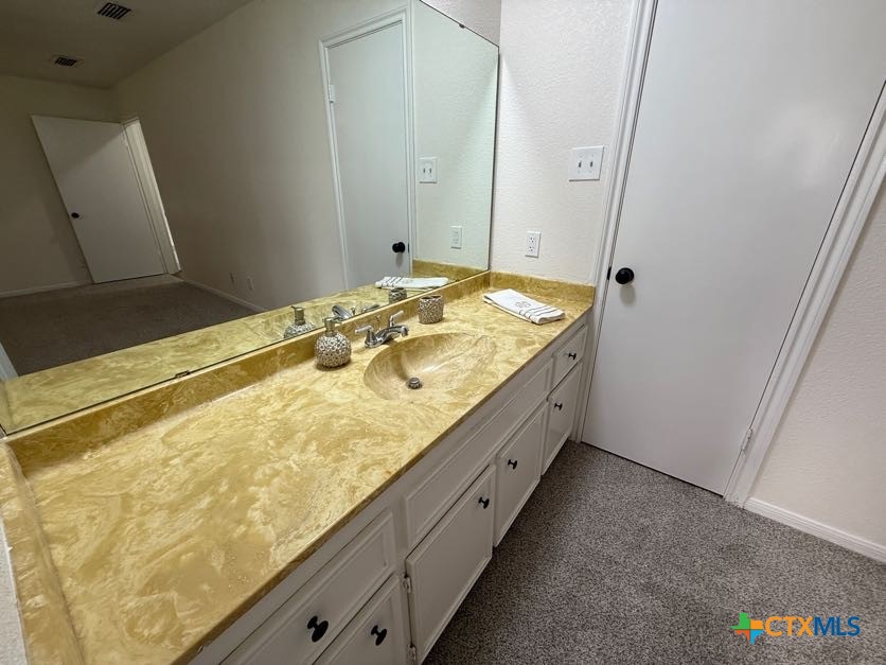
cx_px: 443
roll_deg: +1.0
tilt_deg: -20.7
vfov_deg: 85.7
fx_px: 358
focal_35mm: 14
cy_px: 332
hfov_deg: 102.1
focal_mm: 2.22
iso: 160
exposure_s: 1/120
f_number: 2.2
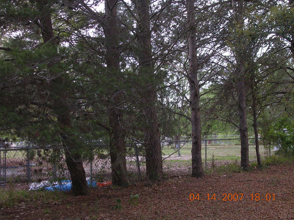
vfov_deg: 21.9
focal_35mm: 67
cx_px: 147
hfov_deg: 29.0
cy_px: 110
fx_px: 569
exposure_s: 1/60.1
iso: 99
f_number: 3.6
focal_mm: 10.2
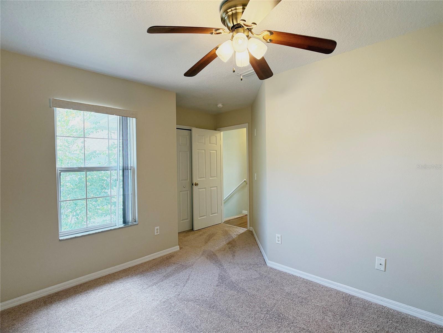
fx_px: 307
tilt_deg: -0.5
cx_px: 222
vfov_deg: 56.8
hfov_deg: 71.6
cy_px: 166
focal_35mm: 24
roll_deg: +0.6
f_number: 1.78
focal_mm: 6.76
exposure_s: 1/130
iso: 200
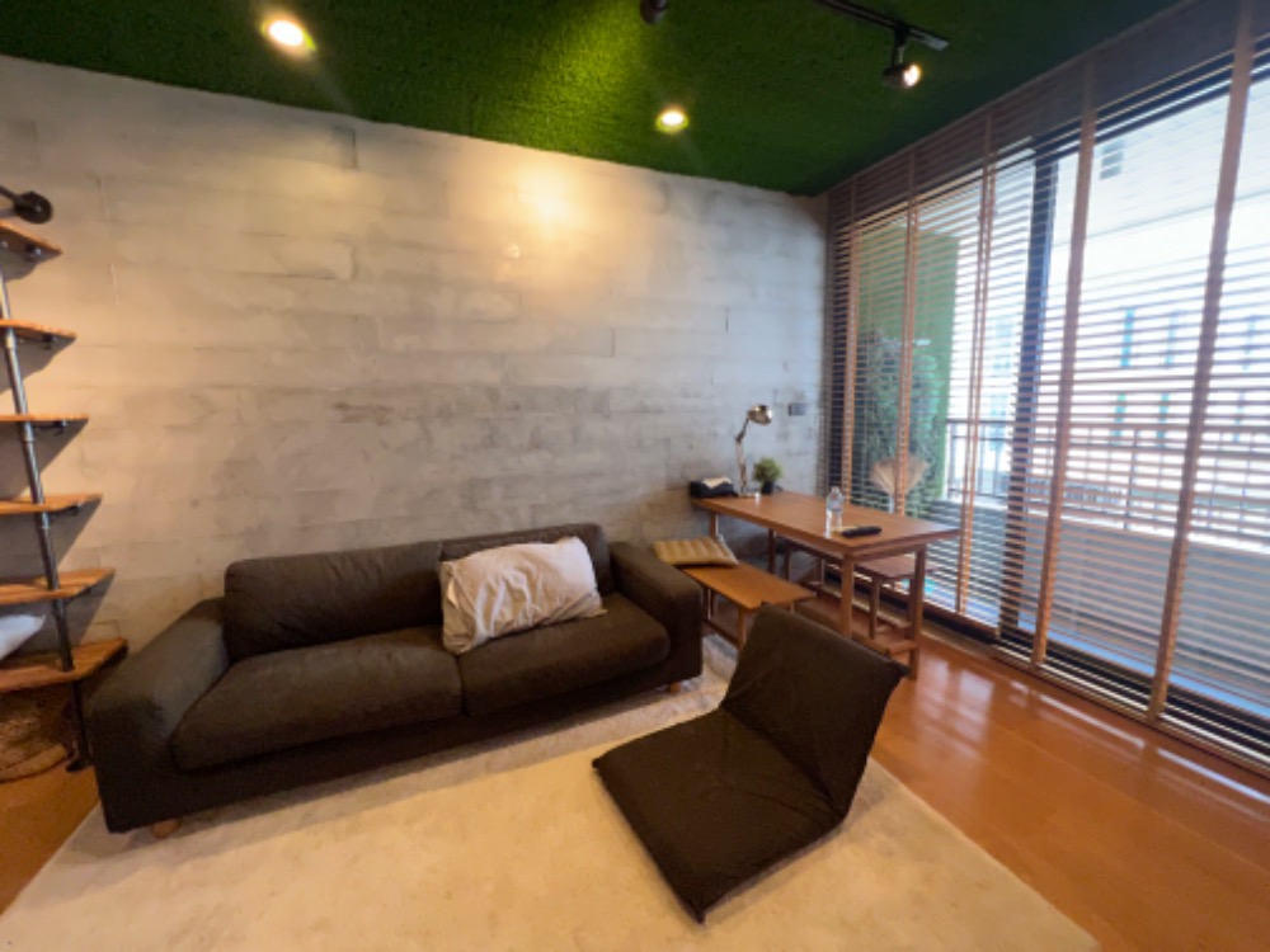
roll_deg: -1.1
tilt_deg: -5.1
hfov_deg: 106.2
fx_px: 477
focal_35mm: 13
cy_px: 476
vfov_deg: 89.9
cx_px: 635
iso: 320
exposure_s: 1/50
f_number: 1.8
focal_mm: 1.57
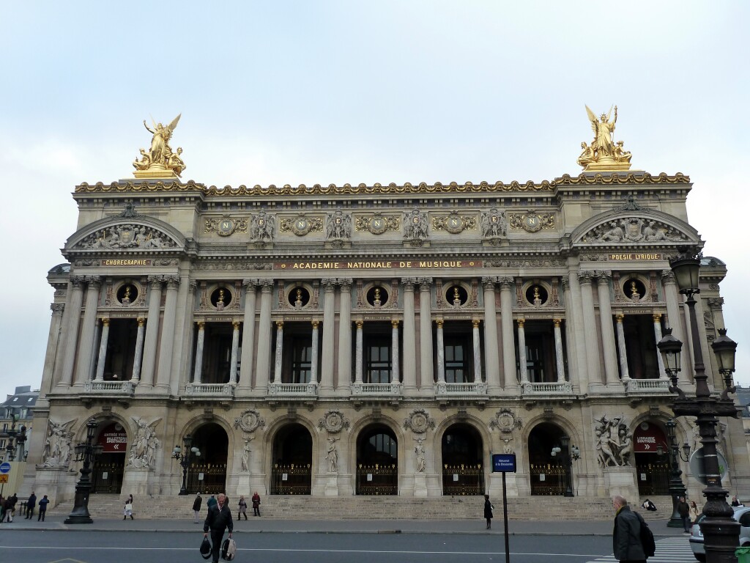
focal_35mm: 30
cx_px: 375
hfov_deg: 60.0
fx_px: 650
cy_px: 282
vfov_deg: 46.8
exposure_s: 1/250
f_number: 4
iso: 125
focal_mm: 5
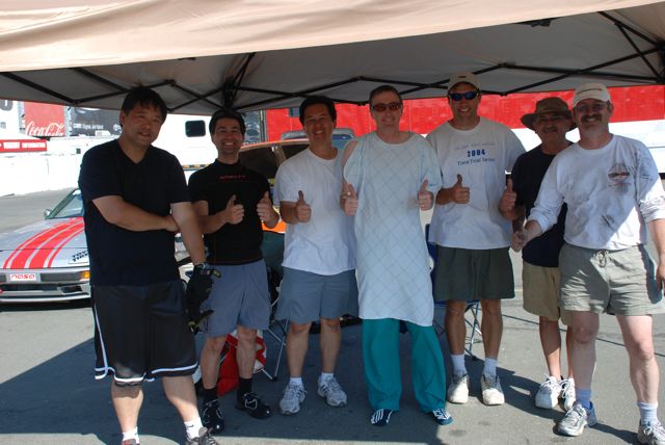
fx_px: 666
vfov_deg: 36.9
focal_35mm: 36
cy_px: 222
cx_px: 332
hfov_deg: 53.1
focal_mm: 24
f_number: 6.3
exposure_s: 1/160
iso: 100
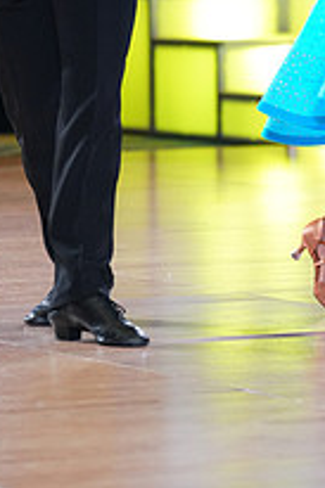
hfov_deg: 4.0
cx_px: 234
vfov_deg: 6.0
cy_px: -130
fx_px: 4666
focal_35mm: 344
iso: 2000
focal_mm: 122
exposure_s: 1/400
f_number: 2.8
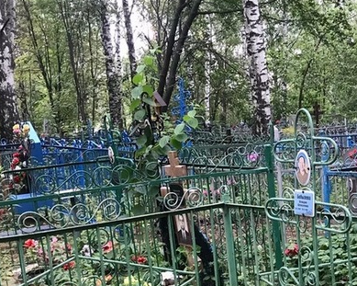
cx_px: 283
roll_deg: +6.8
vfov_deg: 20.9
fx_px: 761
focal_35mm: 72
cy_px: 252
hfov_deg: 26.0
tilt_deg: -11.5
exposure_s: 1/33
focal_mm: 3.99
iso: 32
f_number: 1.8
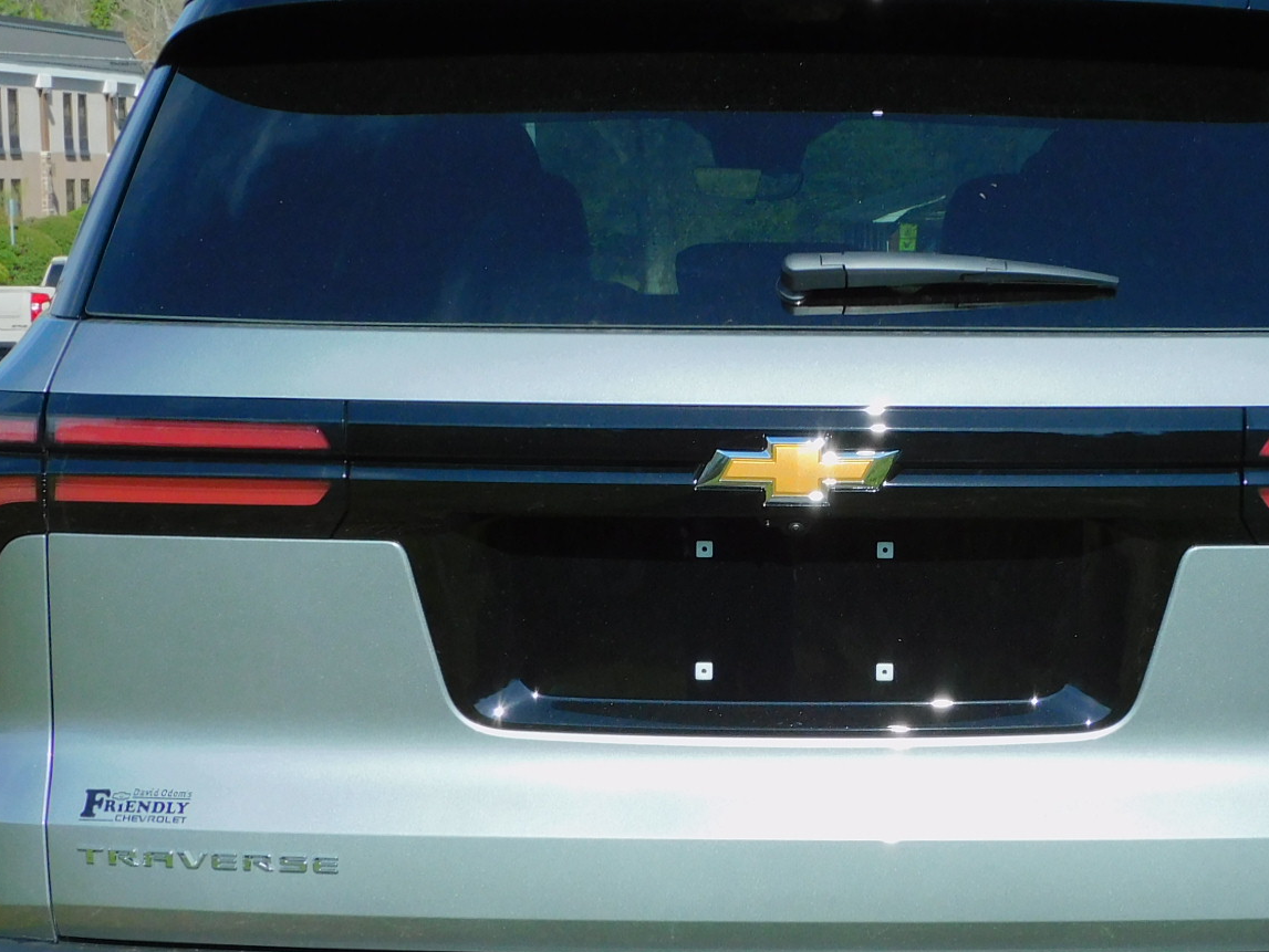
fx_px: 3630
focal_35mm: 99
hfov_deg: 19.8
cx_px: 799
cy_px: 606
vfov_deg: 14.9
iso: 125
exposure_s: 1/1250
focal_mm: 9
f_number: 4
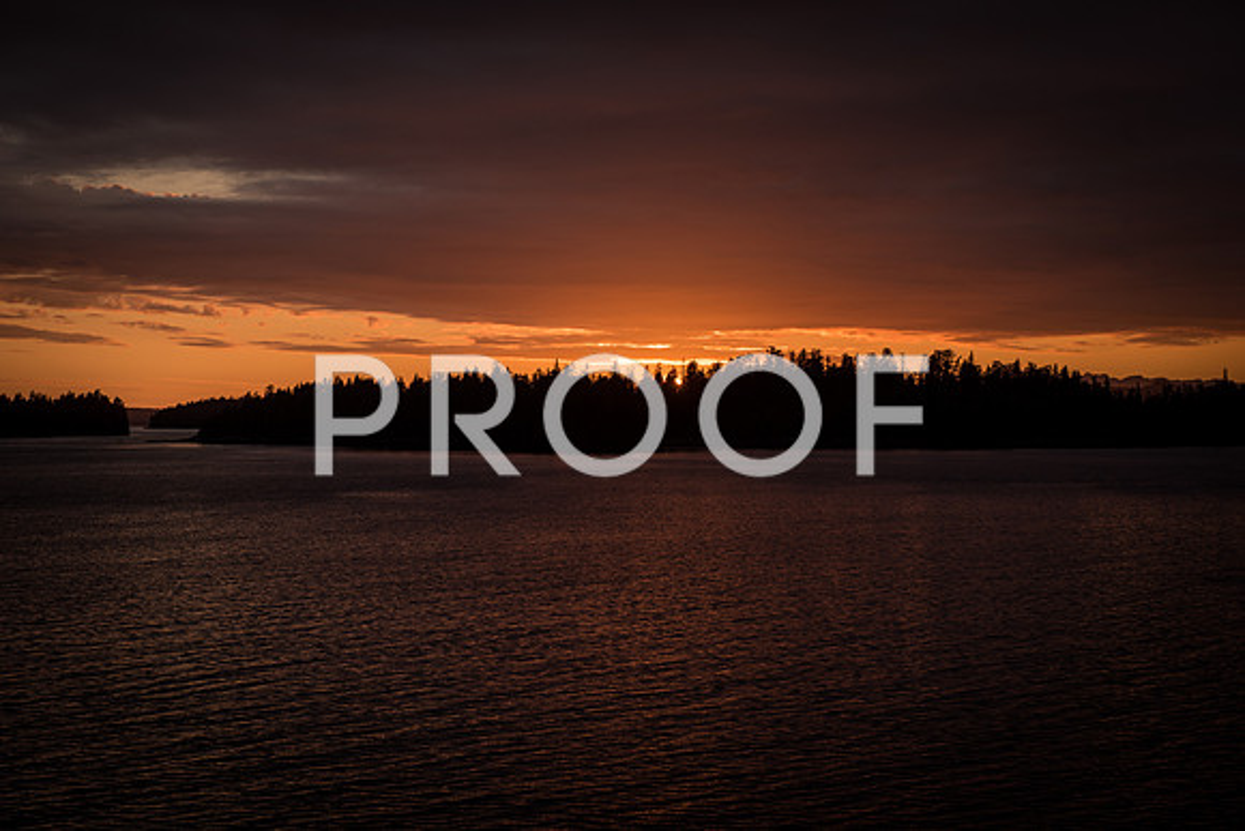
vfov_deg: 19.5
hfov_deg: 28.8
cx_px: 622
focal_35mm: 70
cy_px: 416
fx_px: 2421
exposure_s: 1/250
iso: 100
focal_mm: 70
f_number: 6.3
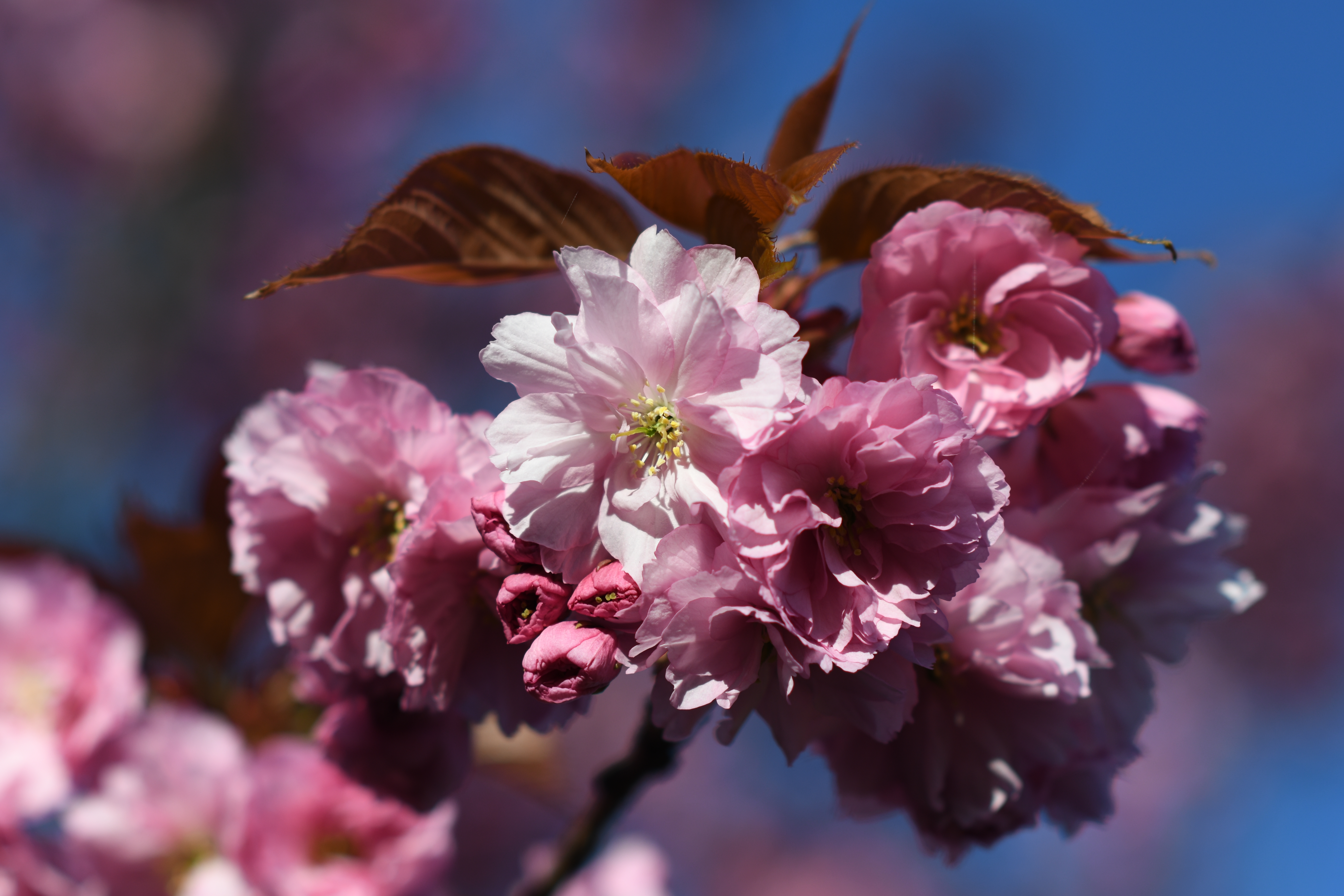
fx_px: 4760
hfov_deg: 16.1
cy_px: 448
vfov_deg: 10.8
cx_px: 672
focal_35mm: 128
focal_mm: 85
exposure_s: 1/2000
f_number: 2.8
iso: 100
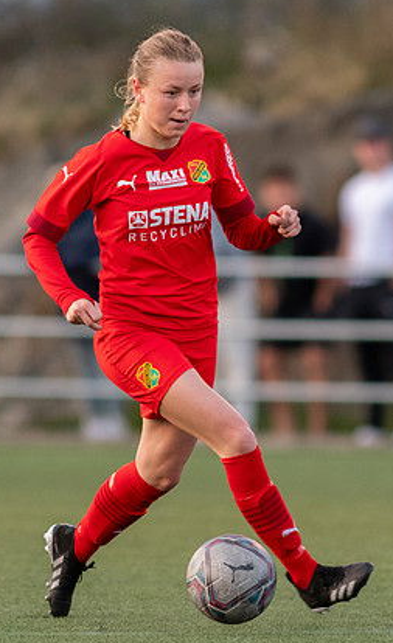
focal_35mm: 753
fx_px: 13116
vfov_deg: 2.8
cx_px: 119
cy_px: 315
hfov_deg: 1.7
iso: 1600
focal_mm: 300
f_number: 3.2
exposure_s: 1/800
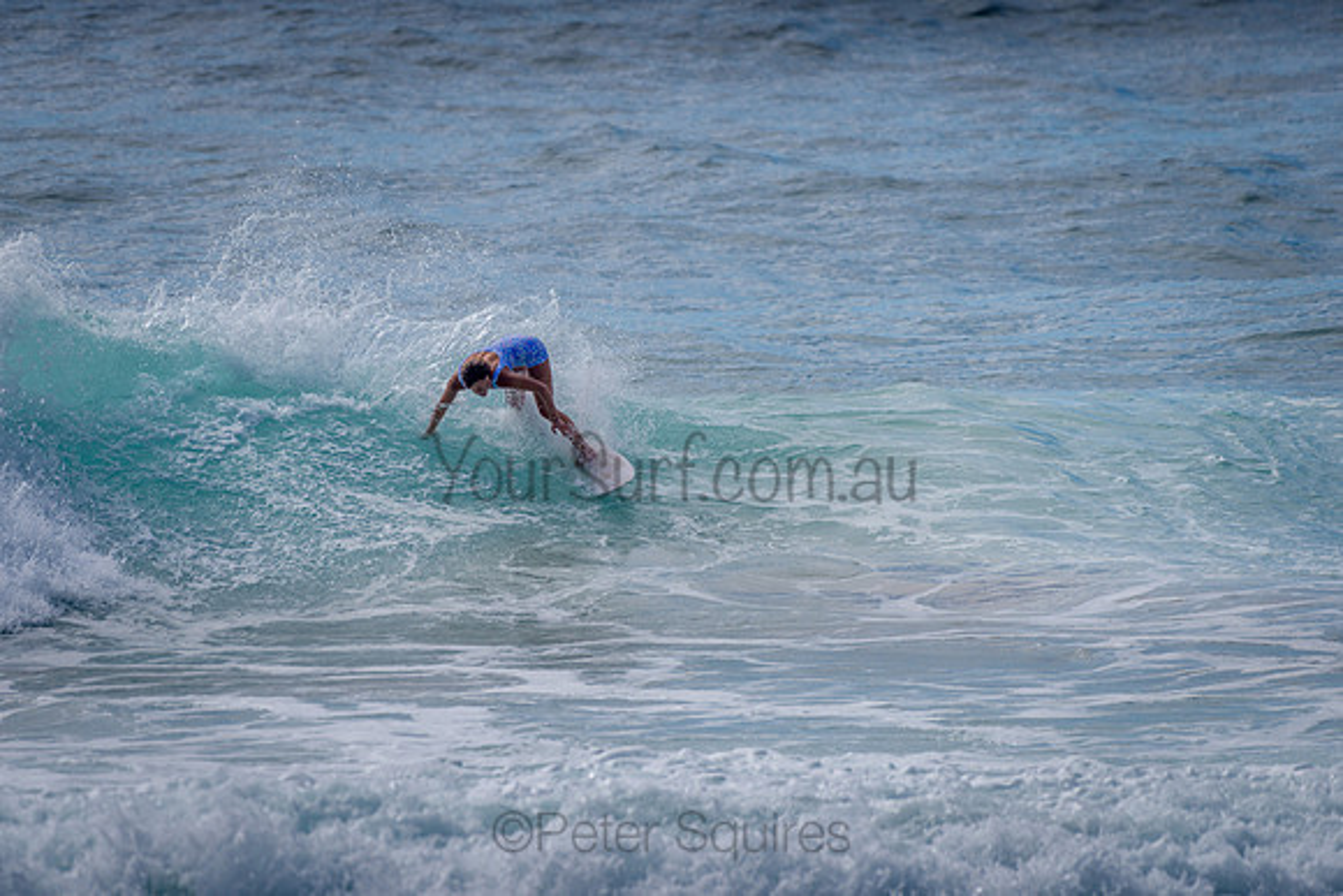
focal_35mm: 613
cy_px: 353
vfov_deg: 2.2
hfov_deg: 3.4
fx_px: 22879
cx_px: 528
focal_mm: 500
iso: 100
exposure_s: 1/2000
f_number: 5.6
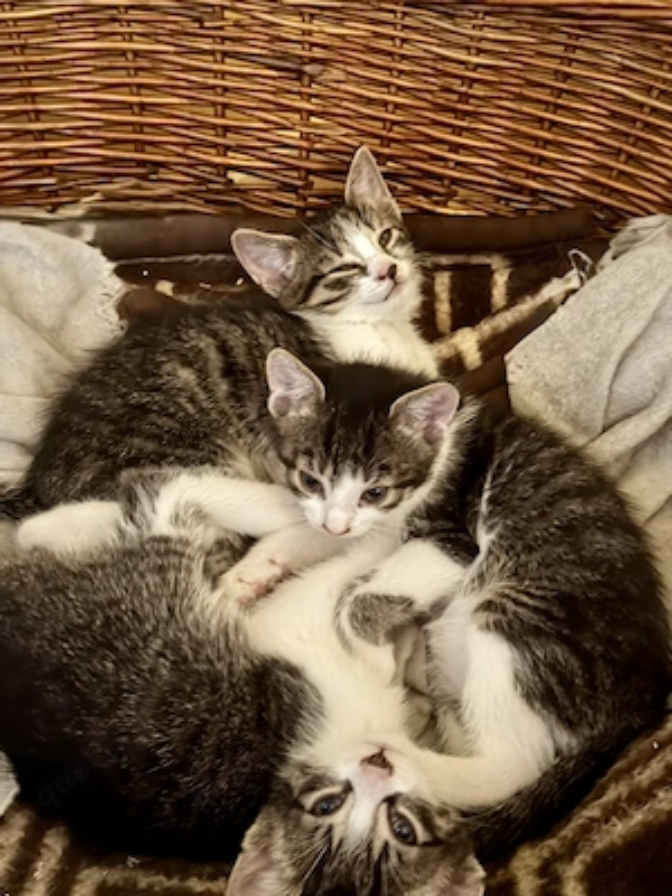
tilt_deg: -51.1
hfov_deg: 30.3
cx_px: 336
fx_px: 1242
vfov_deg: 39.7
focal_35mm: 48
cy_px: 448
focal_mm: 6.76
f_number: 1.78
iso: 640
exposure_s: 1/9
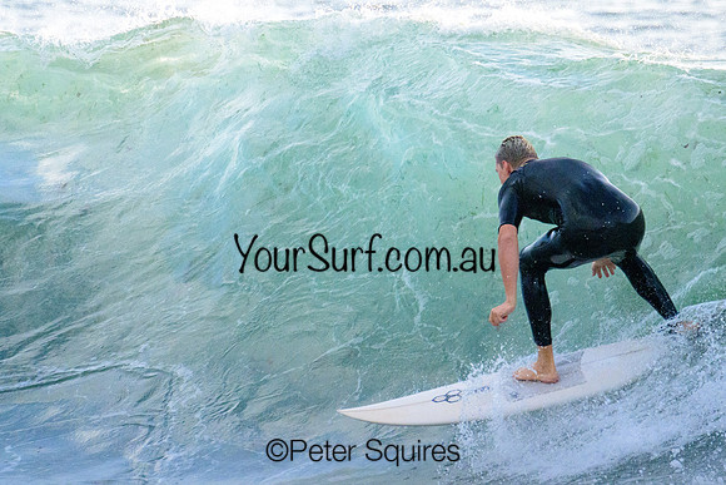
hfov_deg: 1.9
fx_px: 22102
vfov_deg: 1.3
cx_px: 325
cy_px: 175
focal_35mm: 1096
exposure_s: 1/2000
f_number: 13
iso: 4500
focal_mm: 800
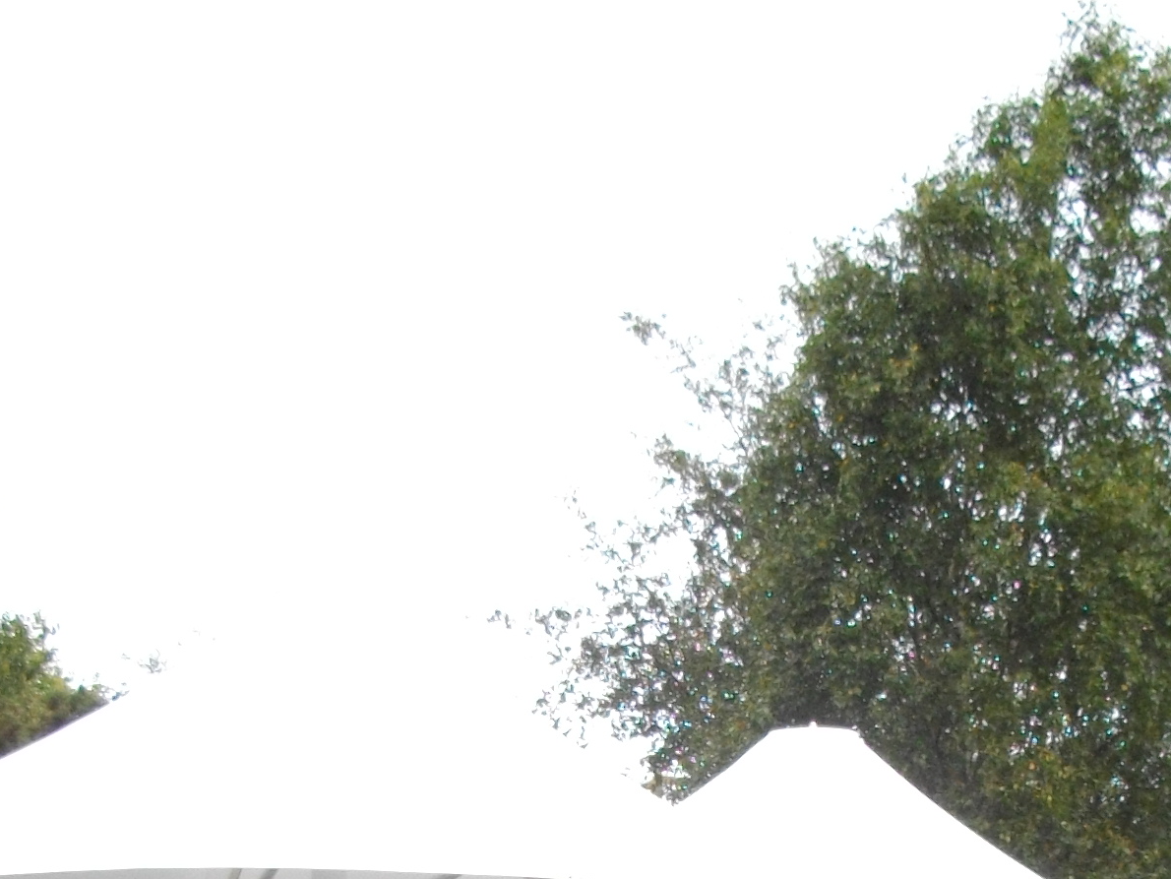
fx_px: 3214
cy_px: 1290
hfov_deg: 20.6
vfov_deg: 14.6
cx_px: 666
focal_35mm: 95
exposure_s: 1/250
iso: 100
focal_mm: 5.7
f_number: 2.9
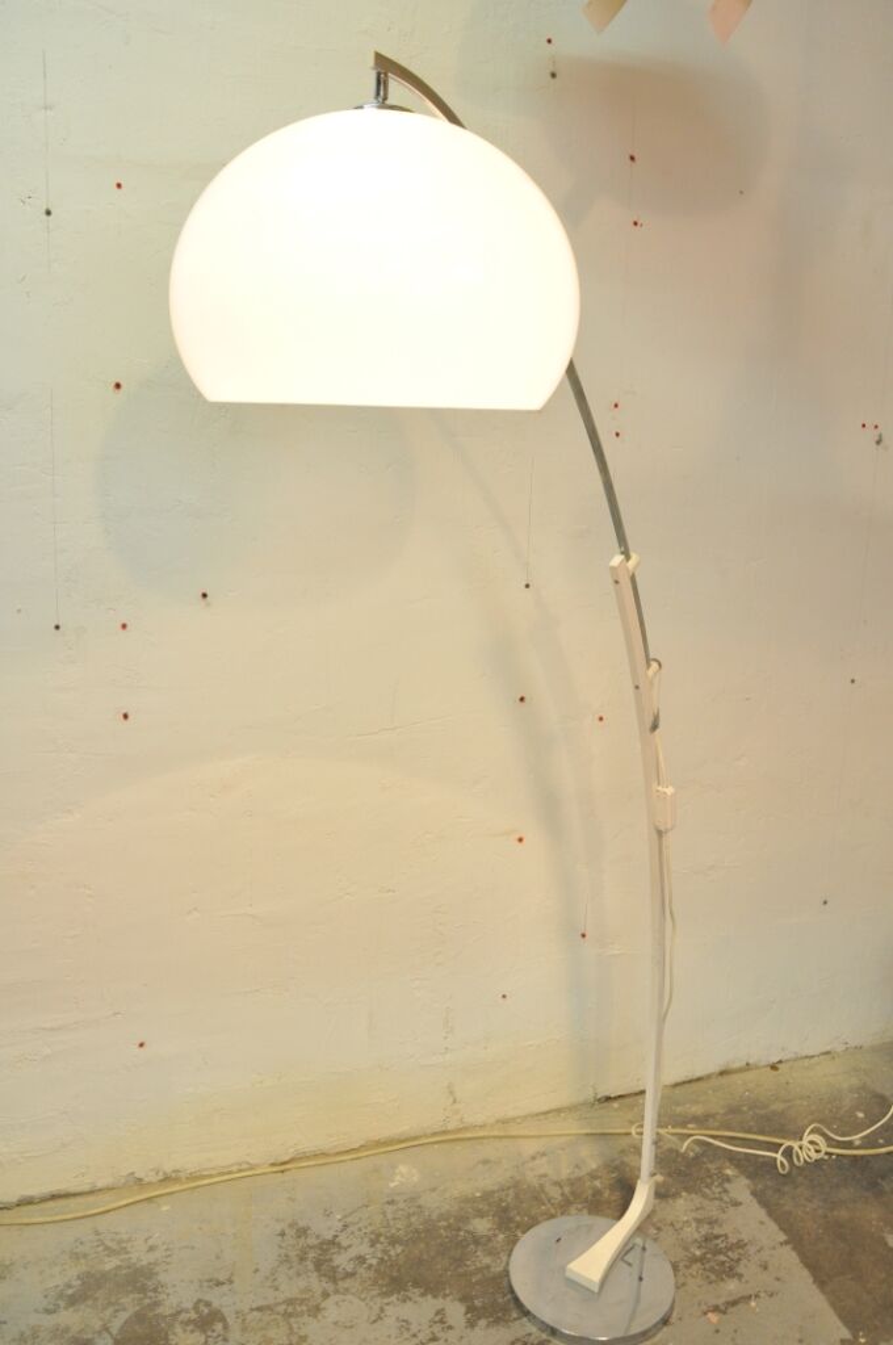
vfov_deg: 67.4
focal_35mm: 27
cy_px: 672
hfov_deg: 47.8
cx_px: 446
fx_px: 1007
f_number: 6.3
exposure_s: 1/10
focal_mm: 18
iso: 800
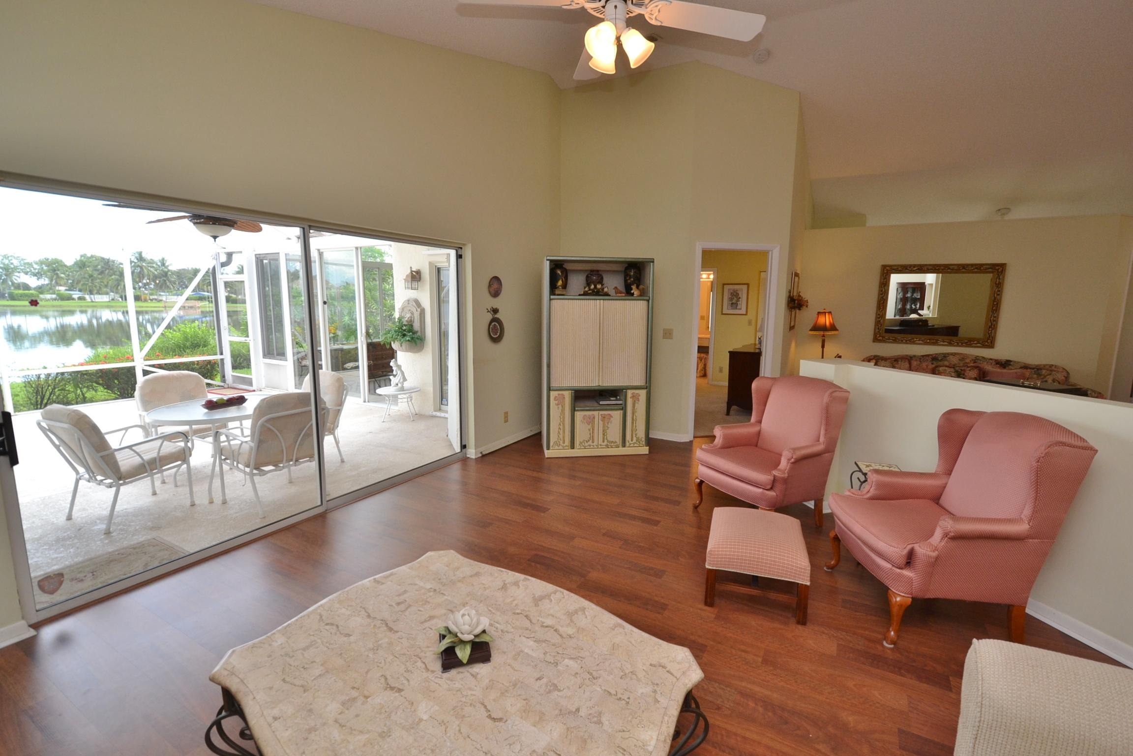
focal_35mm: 15
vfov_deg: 77.3
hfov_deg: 100.4
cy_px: 378
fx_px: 472
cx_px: 566
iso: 400
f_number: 5
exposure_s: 1/100
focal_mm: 10
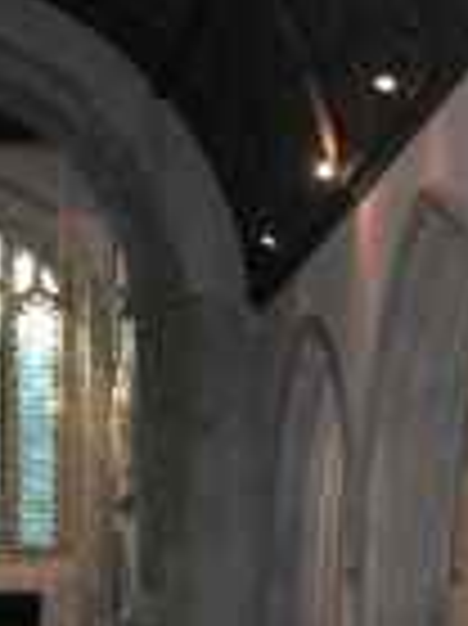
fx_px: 2094
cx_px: -101
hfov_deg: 12.4
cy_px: 594
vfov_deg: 16.7
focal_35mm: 116
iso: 167
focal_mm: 8.9
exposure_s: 1/60.1
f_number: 2.8
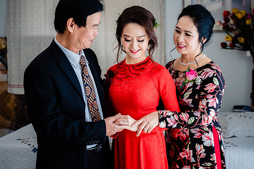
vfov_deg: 20.9
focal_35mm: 65
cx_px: 138
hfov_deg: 31.0
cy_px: 74
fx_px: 458
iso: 250
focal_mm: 55
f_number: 3.2
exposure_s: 1/320
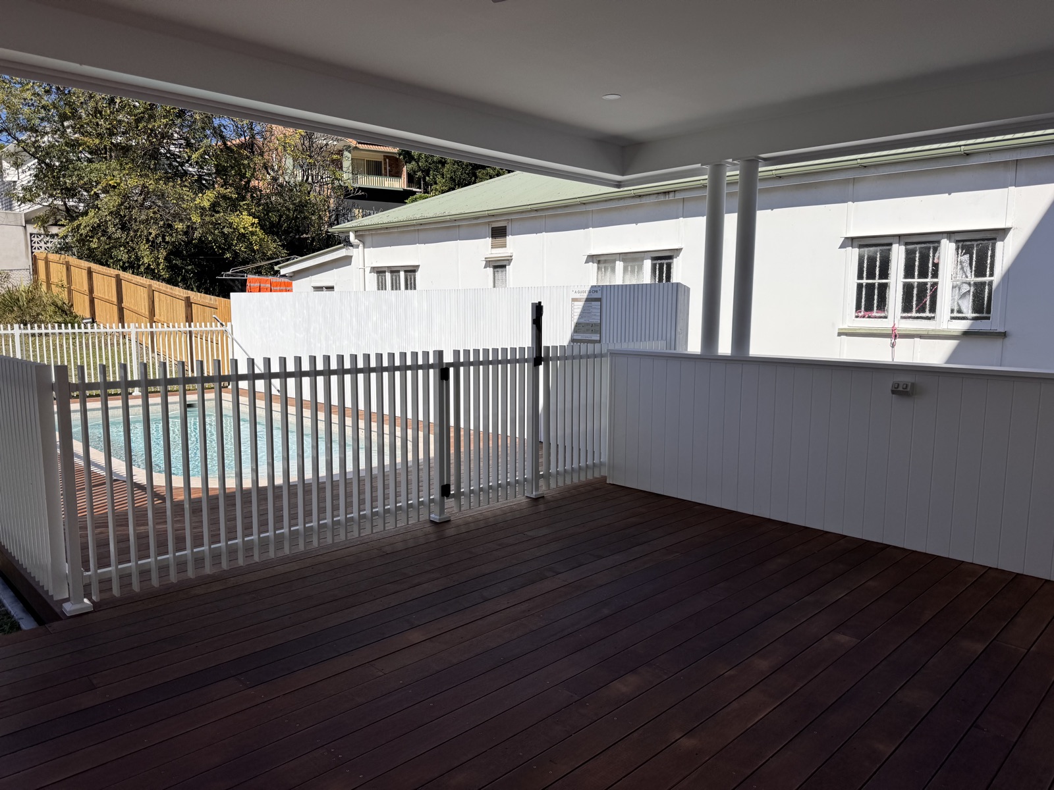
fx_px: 731
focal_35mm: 24
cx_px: 527
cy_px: 395
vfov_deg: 56.8
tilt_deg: -6.8
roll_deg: +0.4
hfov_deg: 71.6
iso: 80
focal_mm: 6.76
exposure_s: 1/6410
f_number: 1.78
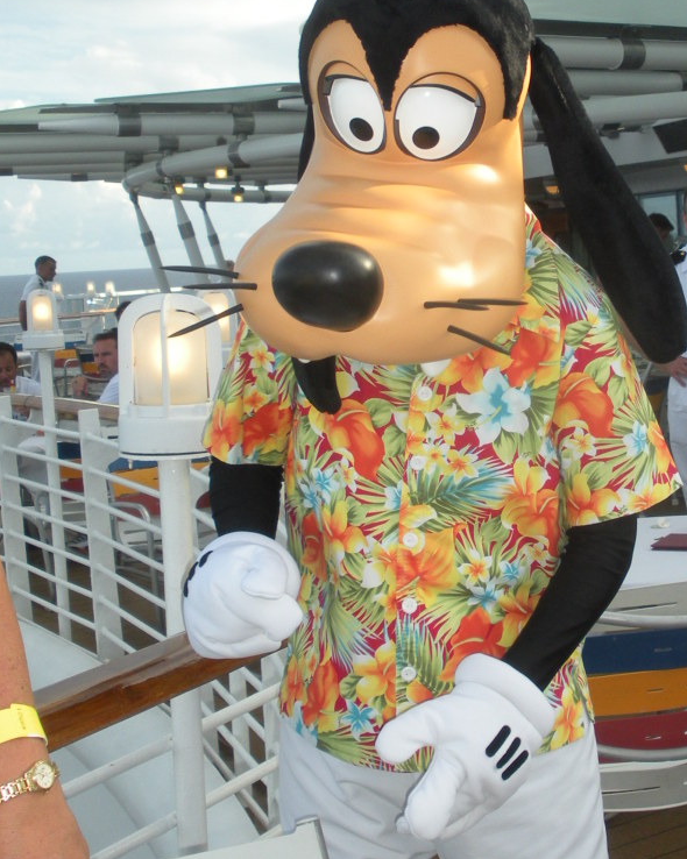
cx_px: 502
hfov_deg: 23.3
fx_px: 1653
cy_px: 427
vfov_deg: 29.1
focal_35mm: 65
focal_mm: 6.3
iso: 88
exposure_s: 1/517
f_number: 3.5
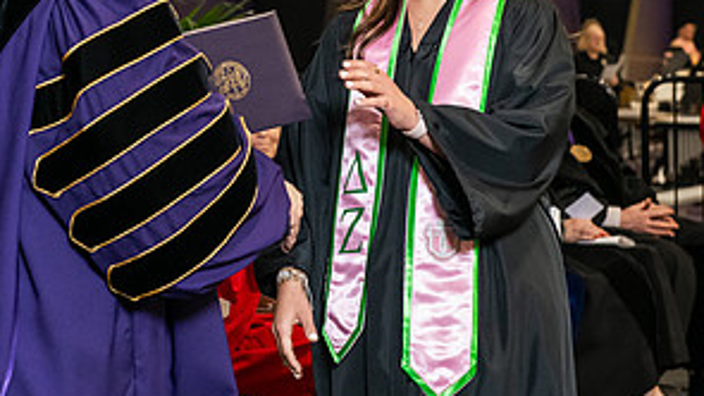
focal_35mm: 136
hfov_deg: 15.8
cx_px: 248
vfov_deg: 8.9
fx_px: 2539
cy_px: -8
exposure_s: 1/200
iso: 2500
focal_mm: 66
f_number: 5
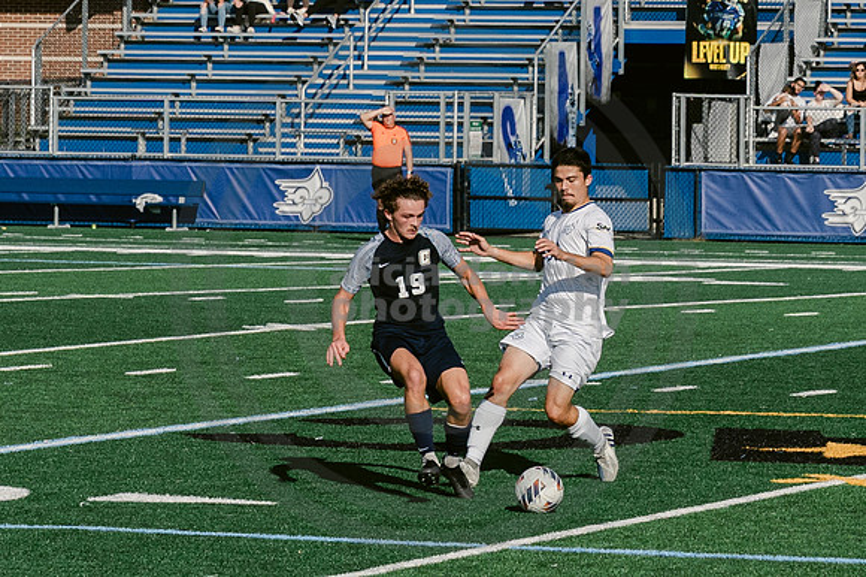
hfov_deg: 8.2
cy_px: 272
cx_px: 603
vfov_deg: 5.5
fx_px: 6018
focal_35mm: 250
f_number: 5.6
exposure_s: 1/5000
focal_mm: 70
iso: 640
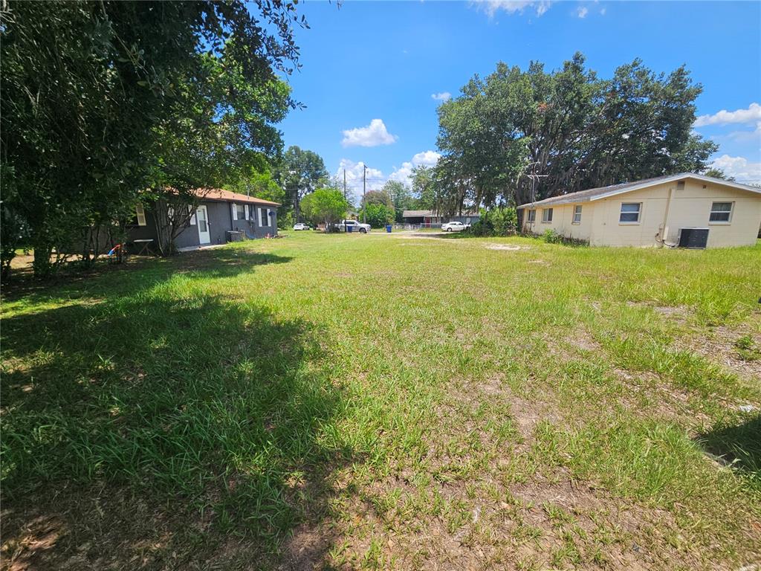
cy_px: 286
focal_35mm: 13
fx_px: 286
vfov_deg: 89.9
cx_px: 380
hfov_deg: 106.2
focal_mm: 2.2
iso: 50
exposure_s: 1/1576
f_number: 2.2
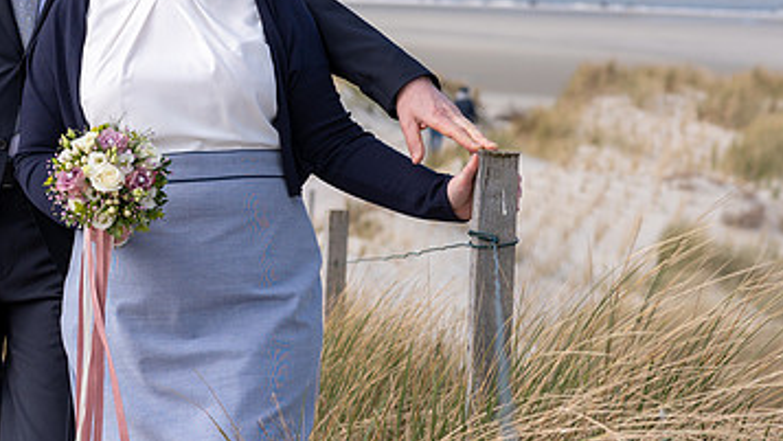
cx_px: 228
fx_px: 3136
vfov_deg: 8.0
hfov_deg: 14.2
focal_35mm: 151
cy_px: 74
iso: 100
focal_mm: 85
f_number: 5.6
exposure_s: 1/640
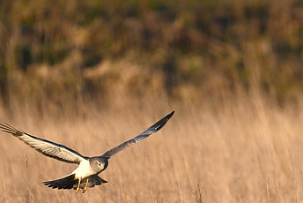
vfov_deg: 1.0
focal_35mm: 1348
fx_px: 11355
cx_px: 201
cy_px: 170
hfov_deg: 1.5
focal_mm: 800
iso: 320
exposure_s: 1/800
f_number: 6.3
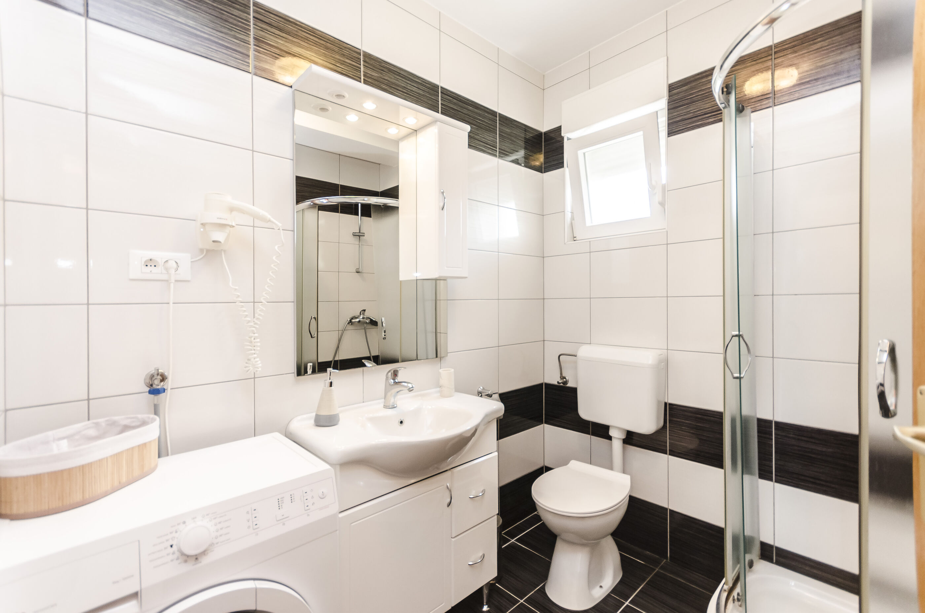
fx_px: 385
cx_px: 462
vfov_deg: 77.1
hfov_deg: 100.5
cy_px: 306
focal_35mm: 15
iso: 280
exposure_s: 1/60
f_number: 4
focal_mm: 10
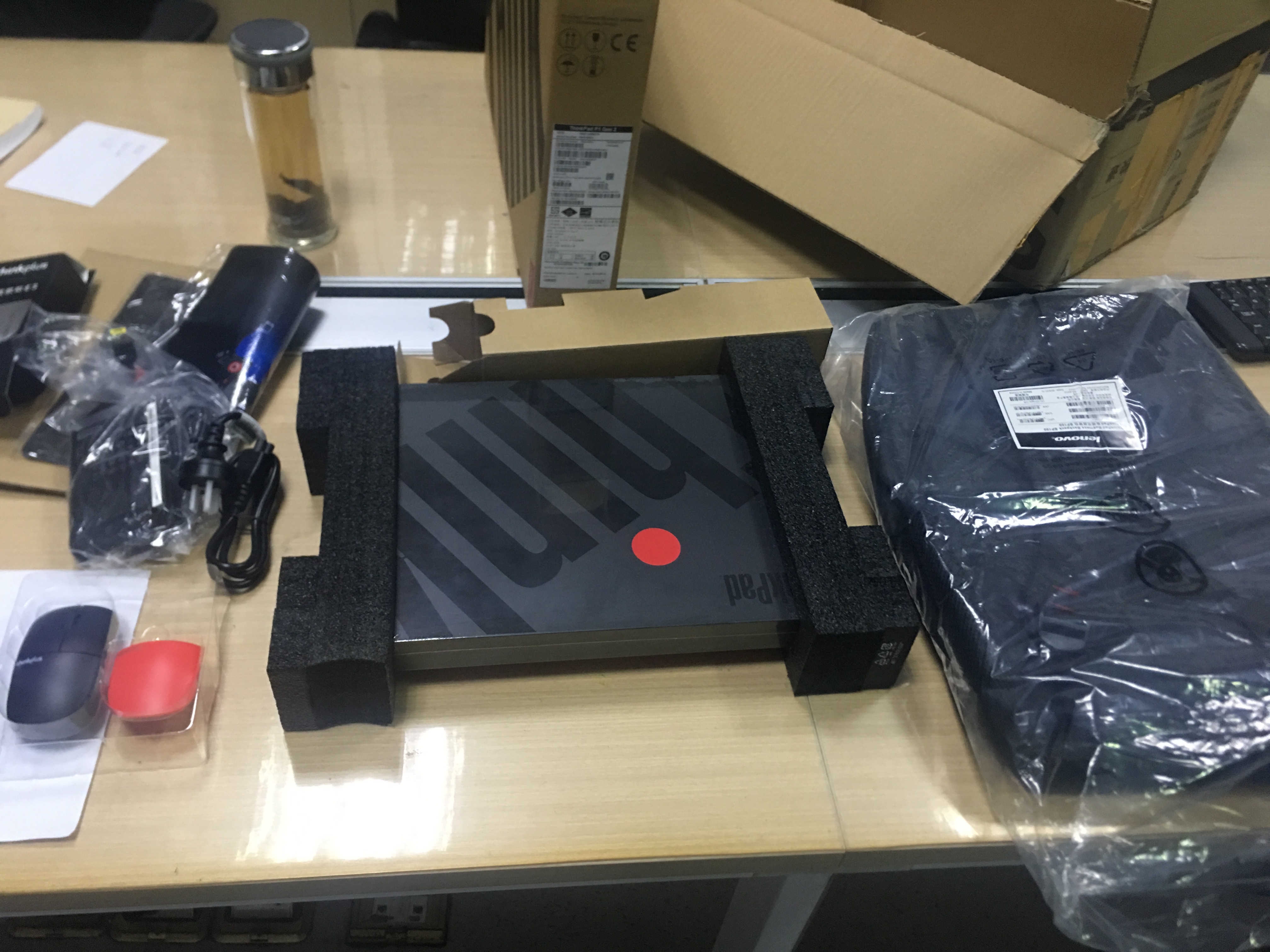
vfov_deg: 48.2
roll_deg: -2.3
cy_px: 476
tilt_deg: -44.1
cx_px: 635
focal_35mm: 29
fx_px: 1064
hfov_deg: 61.7
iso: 100
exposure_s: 1/17
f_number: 2.2
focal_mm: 4.15
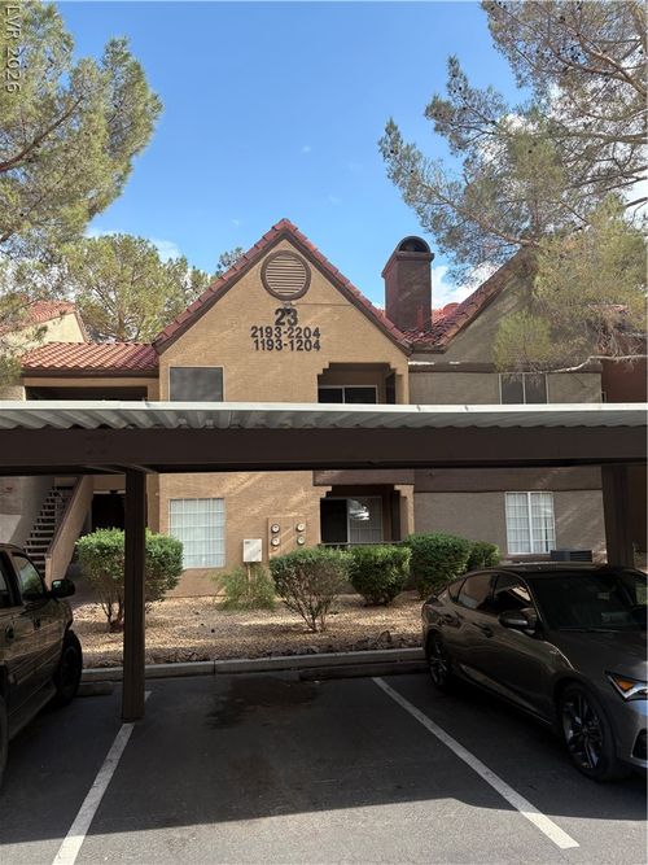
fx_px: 649
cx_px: 324
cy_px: 432
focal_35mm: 26
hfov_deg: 53.0
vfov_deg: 67.3
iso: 50
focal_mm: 5.96
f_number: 1.6
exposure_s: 1/1081
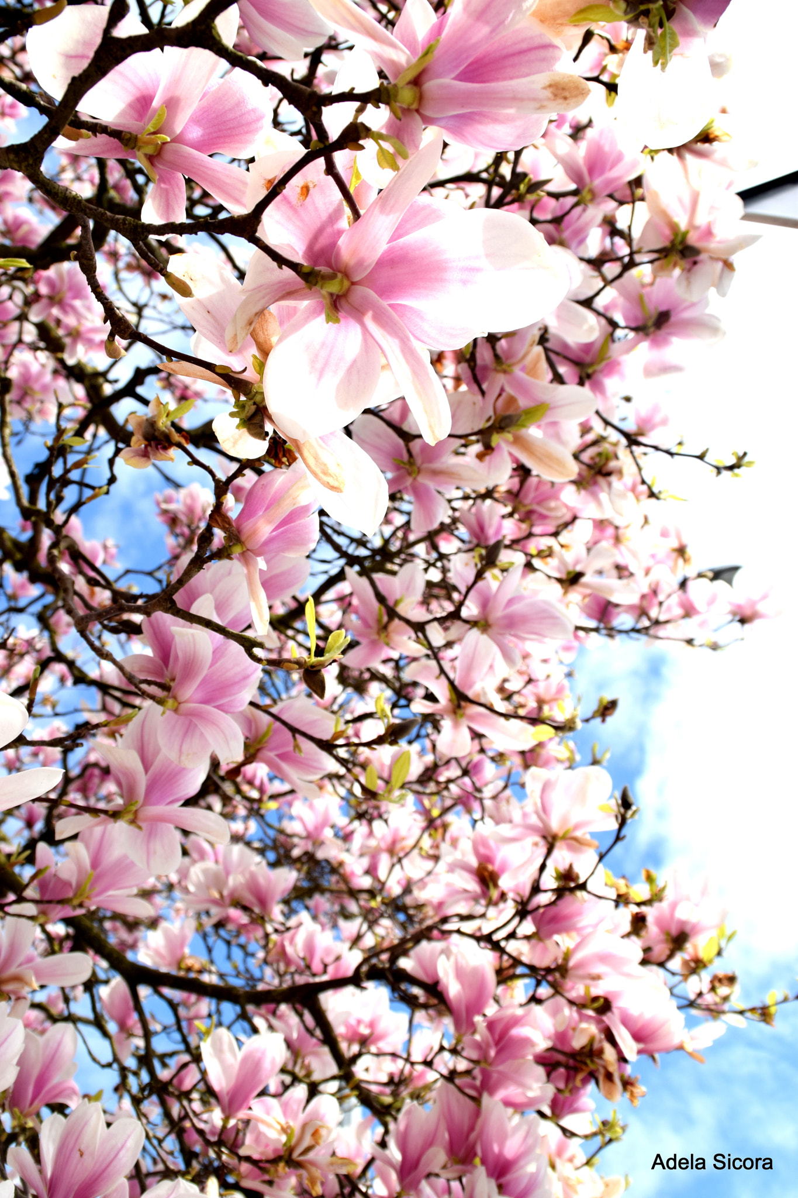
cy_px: 599
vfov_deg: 51.3
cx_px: 399
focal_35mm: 38
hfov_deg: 35.5
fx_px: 1247
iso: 200
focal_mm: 25
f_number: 8
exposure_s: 1/800
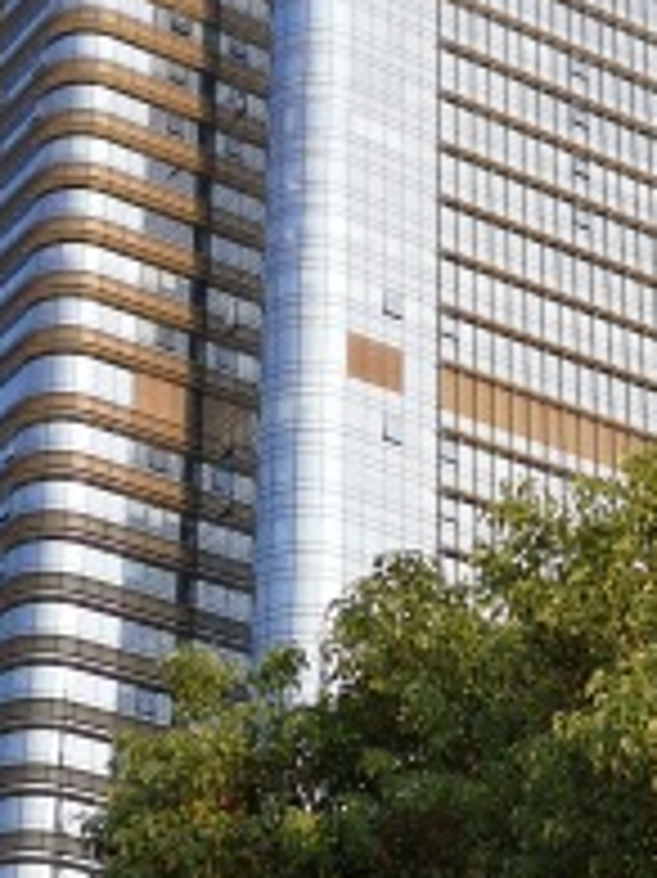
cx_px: 302
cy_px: 509
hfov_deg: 13.3
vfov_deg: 17.7
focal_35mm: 111
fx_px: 2812
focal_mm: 3.95
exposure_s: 1/917
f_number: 1.8
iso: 50
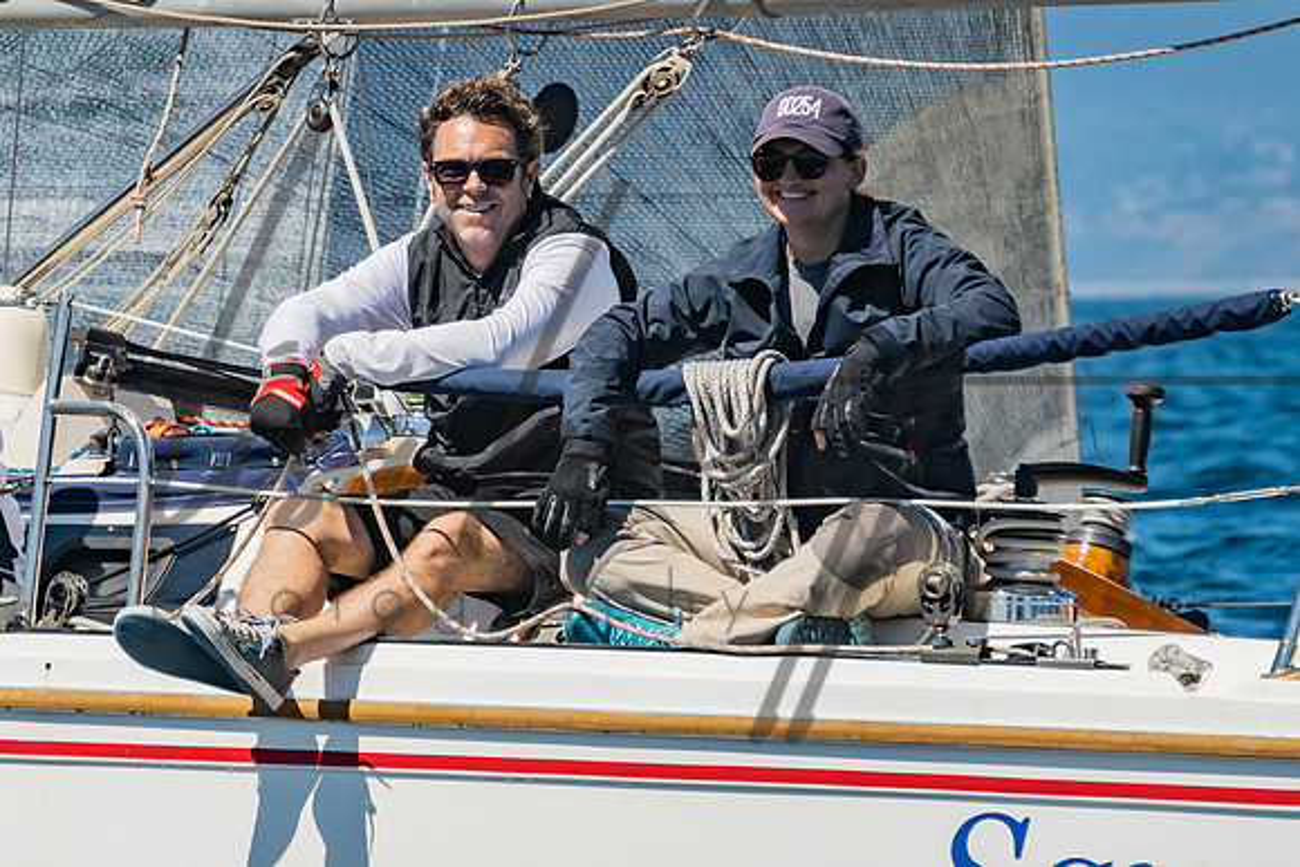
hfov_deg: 6.2
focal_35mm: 330
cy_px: 142
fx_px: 11933
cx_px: 415
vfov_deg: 4.2
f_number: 6.3
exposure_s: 1/640
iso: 160
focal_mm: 155
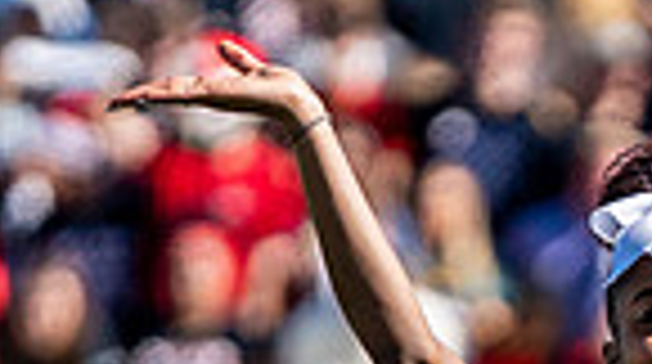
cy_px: 767
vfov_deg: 0.8
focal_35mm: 1465
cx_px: 780
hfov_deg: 1.5
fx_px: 25286
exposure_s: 1/2500
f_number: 2.8
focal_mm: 200
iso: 400
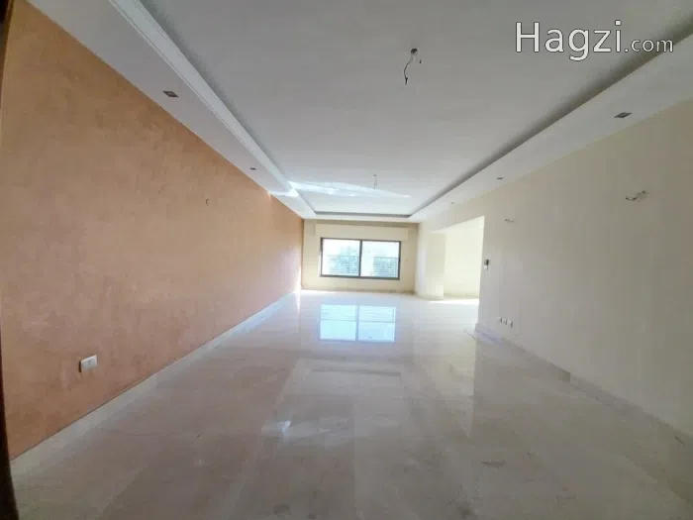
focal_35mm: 13
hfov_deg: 106.2
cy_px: 260
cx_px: 346
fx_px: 260
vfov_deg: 89.9
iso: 125
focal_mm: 1.3
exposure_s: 1/60
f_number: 2.2
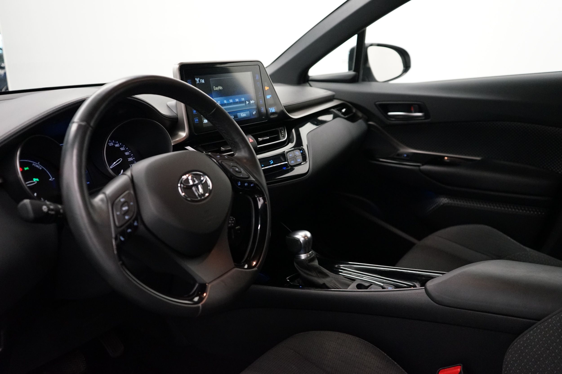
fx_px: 468
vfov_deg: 43.6
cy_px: 187
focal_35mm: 30
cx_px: 281
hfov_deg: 61.9
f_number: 3.5
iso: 4000
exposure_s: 1/160
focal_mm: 30
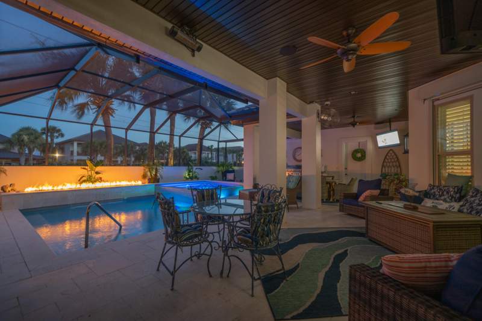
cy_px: 160
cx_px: 241
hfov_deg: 100.4
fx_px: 201
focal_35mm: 15
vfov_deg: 77.3
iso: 250
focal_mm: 15
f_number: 5
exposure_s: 2
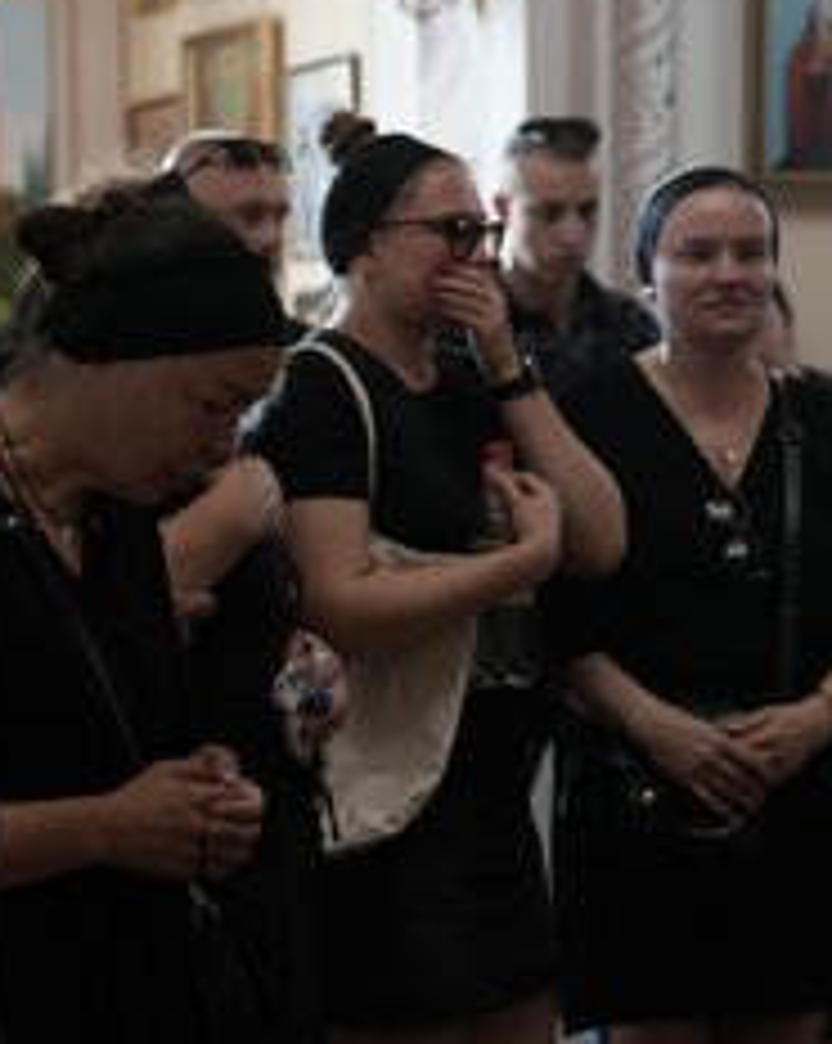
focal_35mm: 107
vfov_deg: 18.0
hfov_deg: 14.4
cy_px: 497
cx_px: 297
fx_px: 3300
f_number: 2.8
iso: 1000
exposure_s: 1/50
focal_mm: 66
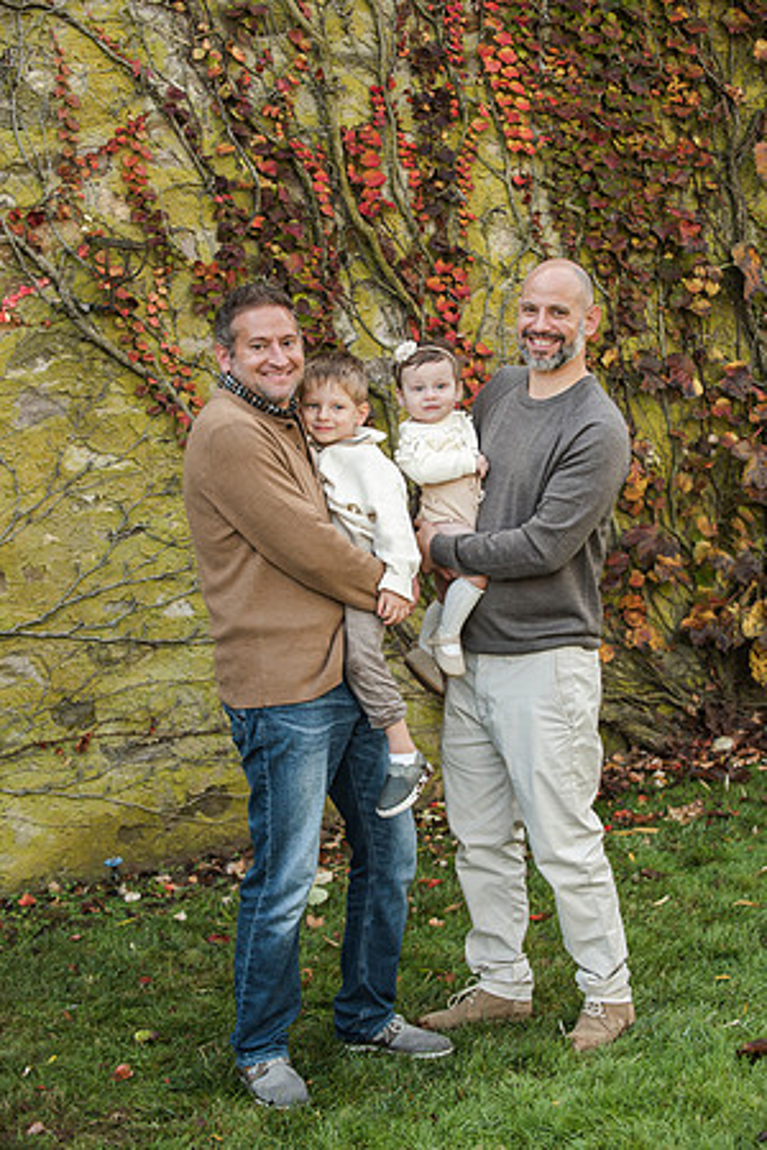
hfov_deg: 19.5
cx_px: 384
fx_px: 2237
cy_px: 575
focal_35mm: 70
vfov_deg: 28.8
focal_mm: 70
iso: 800
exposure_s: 1/400
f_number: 4.5
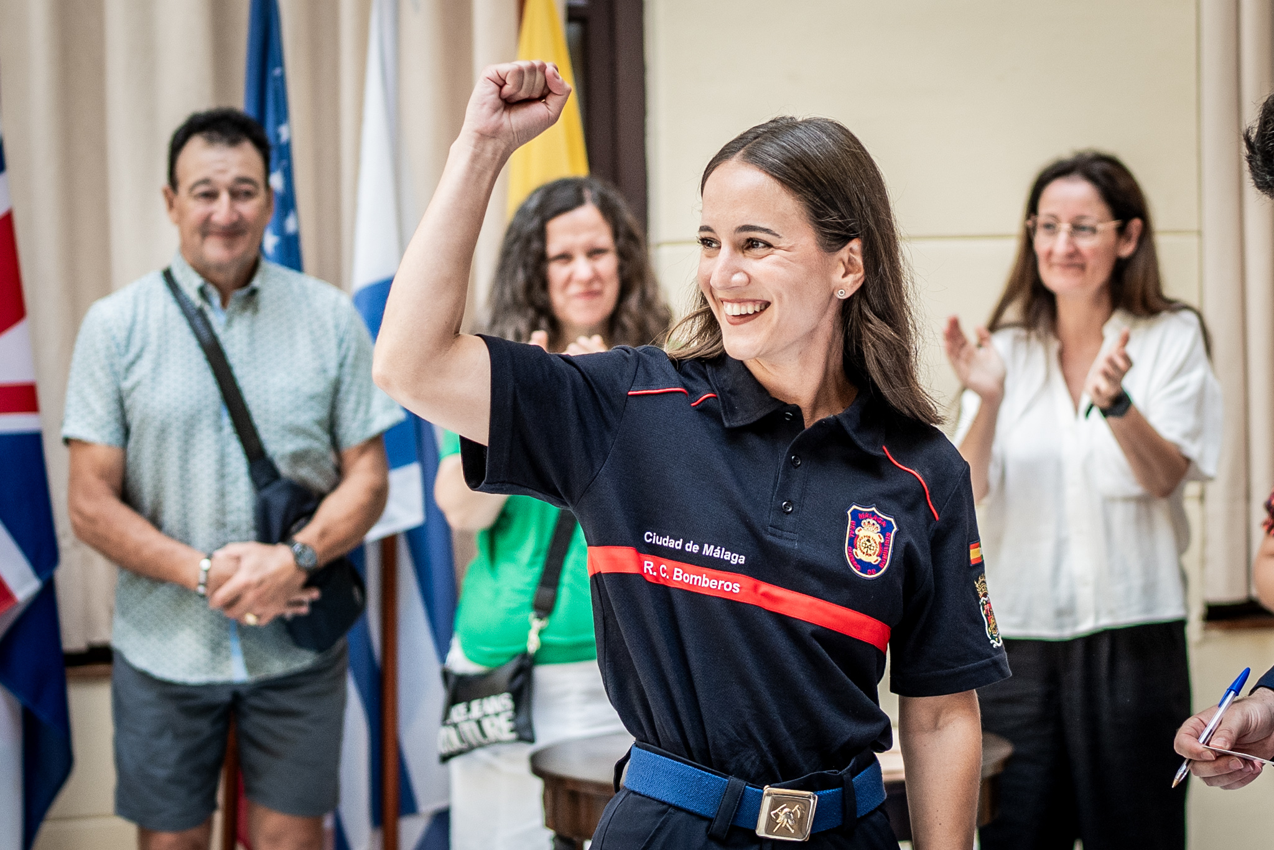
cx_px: 637
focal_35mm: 52
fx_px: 1840
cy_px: 425
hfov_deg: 38.2
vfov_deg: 26.0
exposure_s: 1/800
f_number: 1.4
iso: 400
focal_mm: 35
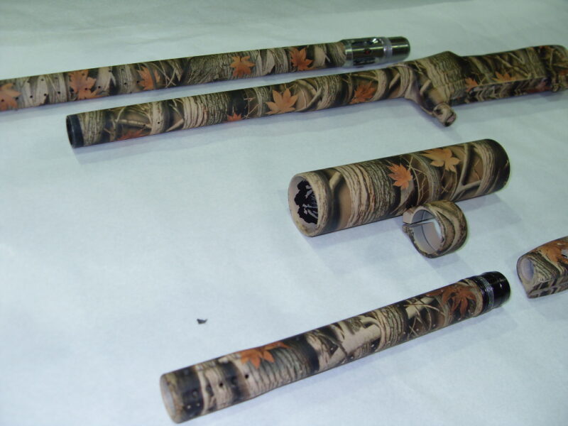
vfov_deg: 40.7
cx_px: 284
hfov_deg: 52.6
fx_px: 574
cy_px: 213
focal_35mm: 35
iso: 100
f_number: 2.8
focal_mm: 6.3
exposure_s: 1/45
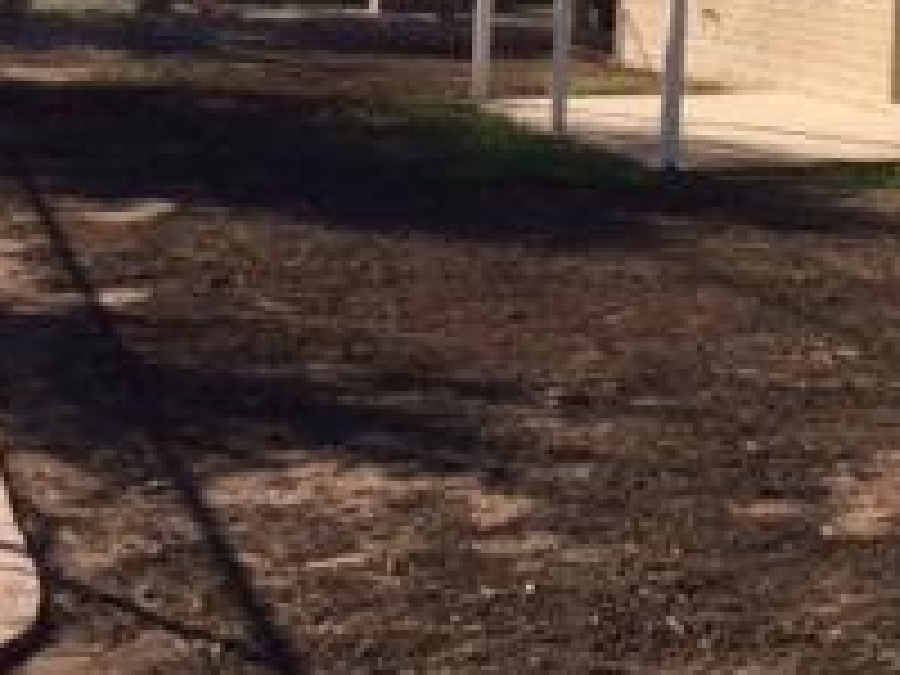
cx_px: 1346
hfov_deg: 18.7
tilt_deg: +2.6
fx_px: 2418
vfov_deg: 15.4
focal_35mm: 93
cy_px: -99
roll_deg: -0.4
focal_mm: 4.15
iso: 32
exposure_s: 1/1953
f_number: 2.2
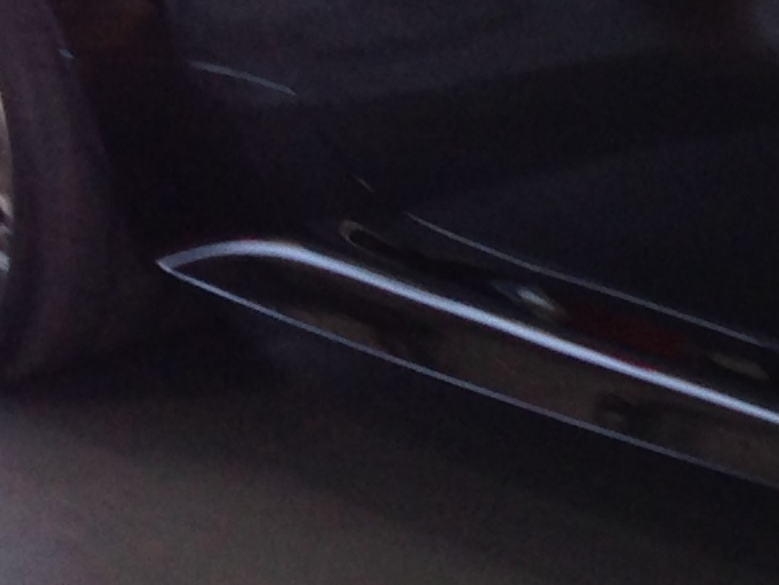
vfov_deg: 7.9
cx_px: 1763
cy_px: -276
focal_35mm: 185
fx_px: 4165
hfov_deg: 9.7
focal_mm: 4.13
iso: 50
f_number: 2.4
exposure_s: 1/125
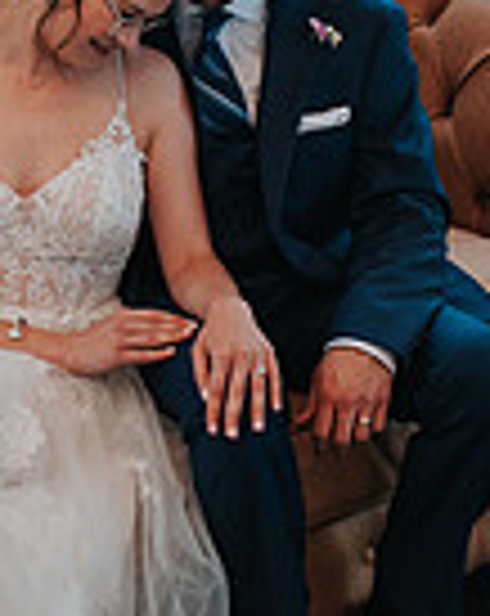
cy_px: 198
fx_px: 1964
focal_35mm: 108
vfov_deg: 17.8
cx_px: 126
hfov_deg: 14.2
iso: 1000
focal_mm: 35
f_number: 3.2
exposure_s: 1/125
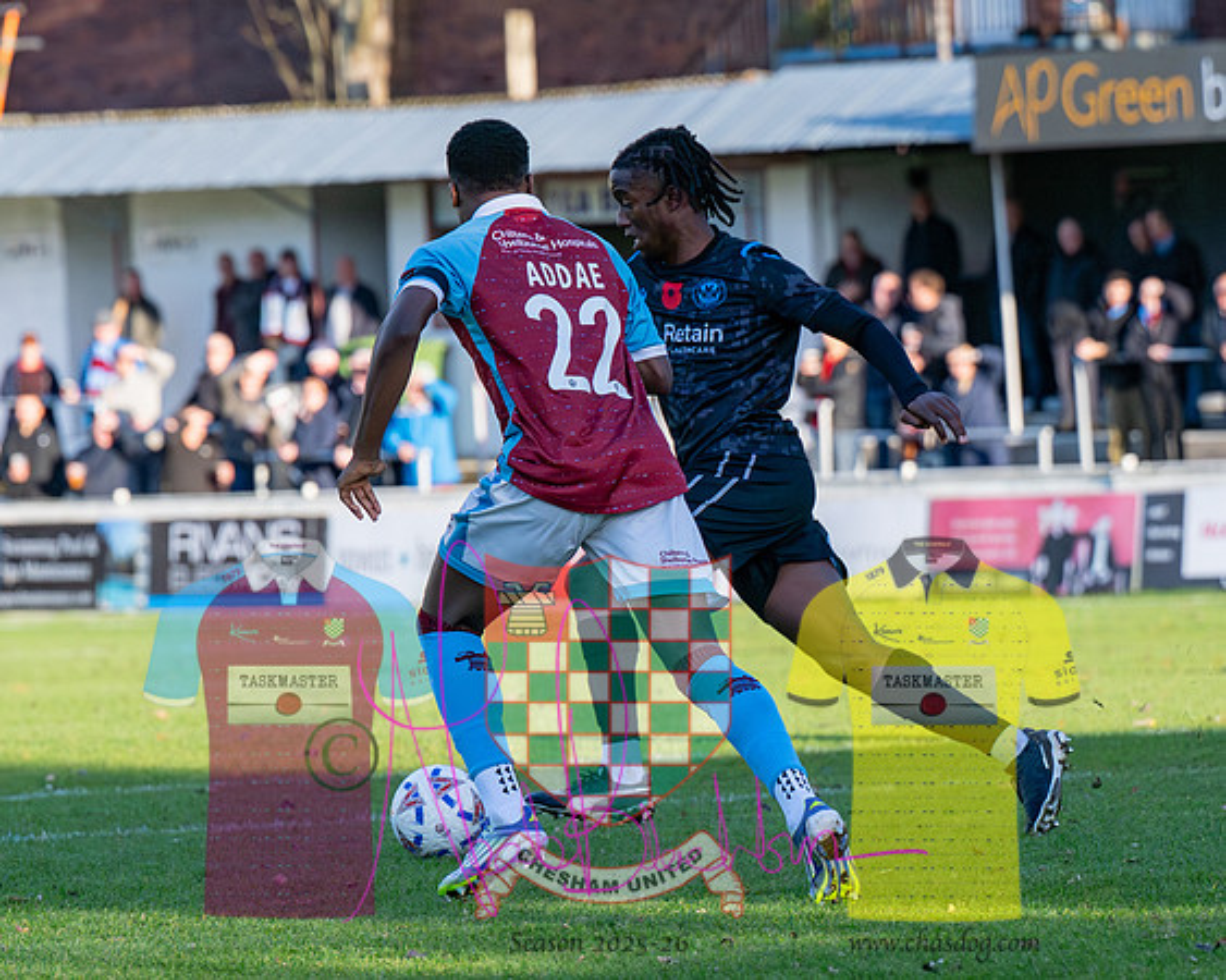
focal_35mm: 315
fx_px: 11434
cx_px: 415
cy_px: 500
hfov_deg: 6.1
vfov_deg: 4.9
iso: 400
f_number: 4
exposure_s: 1/4000
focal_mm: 130
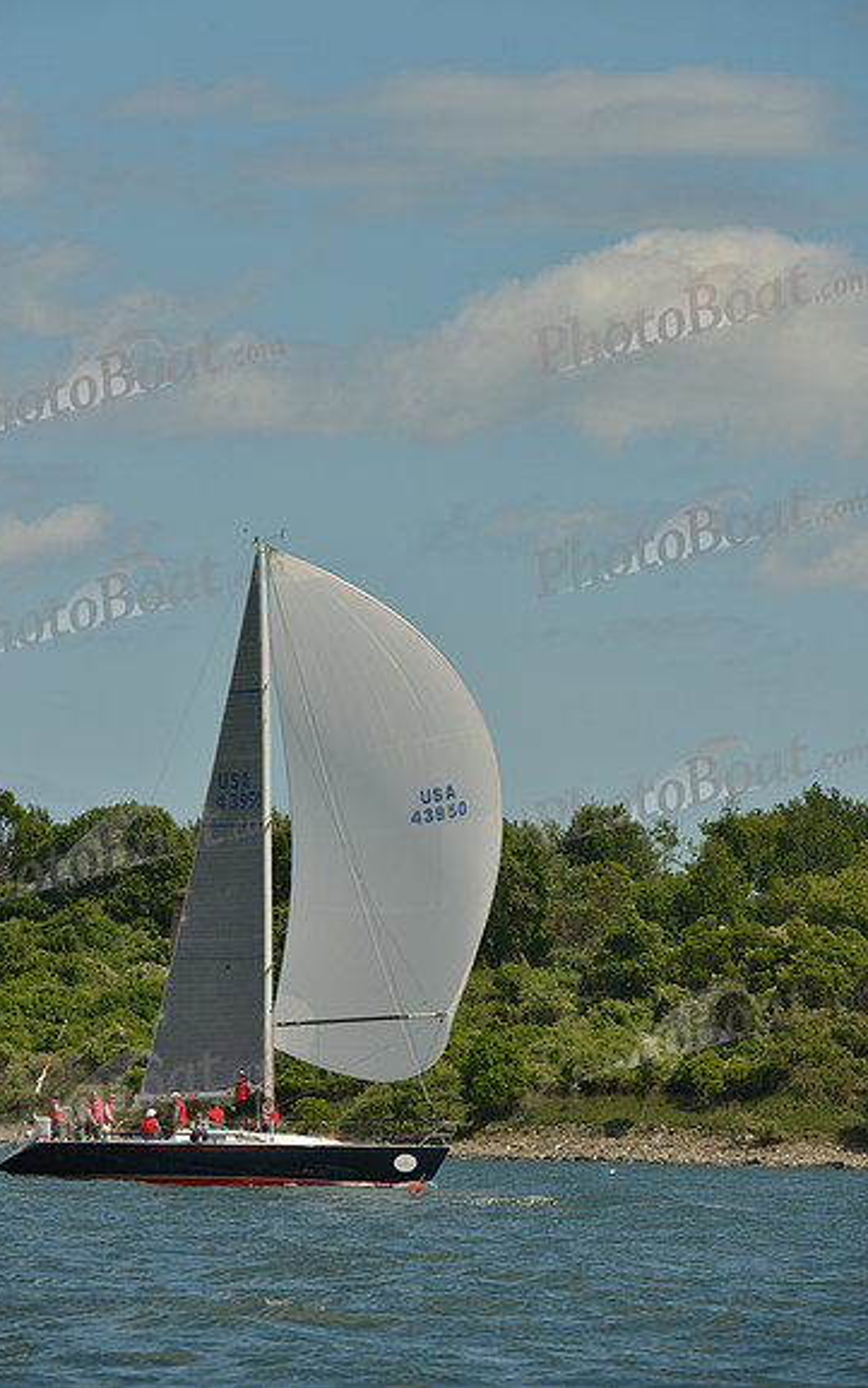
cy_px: 695
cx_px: 410
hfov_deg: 4.6
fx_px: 10855
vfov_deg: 7.3
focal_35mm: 287
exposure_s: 1/800
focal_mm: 280
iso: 200
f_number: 9
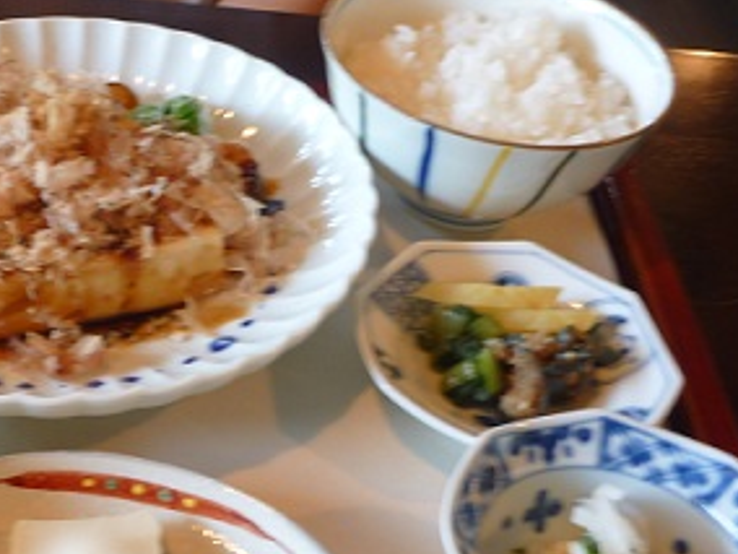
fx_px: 1343
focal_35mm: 63
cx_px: 109
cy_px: 354
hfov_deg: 29.7
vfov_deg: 23.2
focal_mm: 5
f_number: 3.3
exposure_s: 1/4
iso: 80
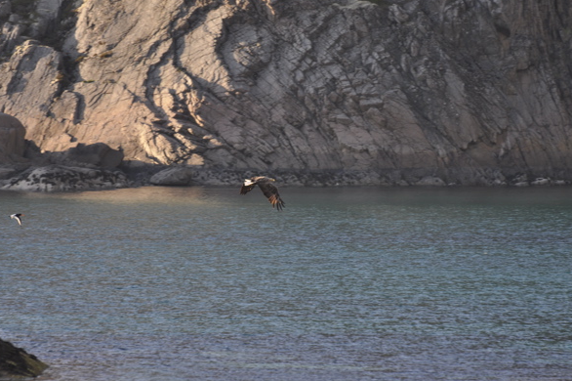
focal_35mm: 491
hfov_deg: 4.2
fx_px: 7797
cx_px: 299
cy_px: 185
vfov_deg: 2.8
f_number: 5.6
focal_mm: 300
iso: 400
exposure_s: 1/320
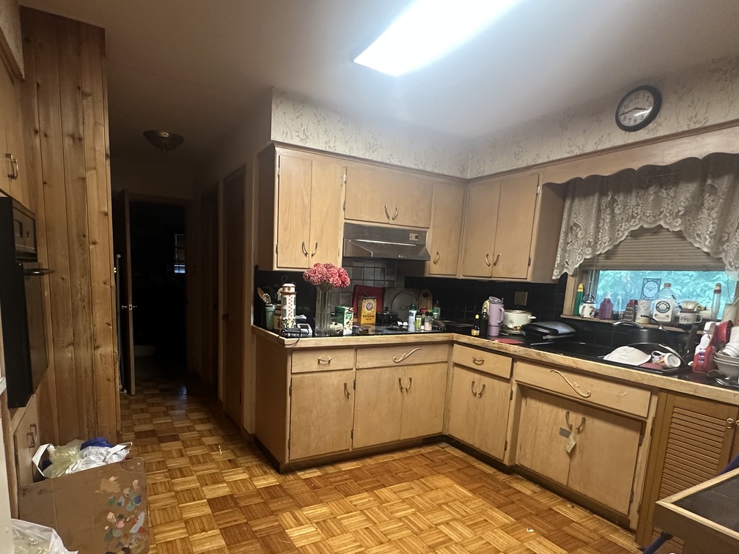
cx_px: 330
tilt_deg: -8.7
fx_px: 427
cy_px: 339
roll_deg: -2.5
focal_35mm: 20
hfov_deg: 81.5
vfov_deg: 65.2
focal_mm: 2.22
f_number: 2.2
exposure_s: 1/60
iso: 320
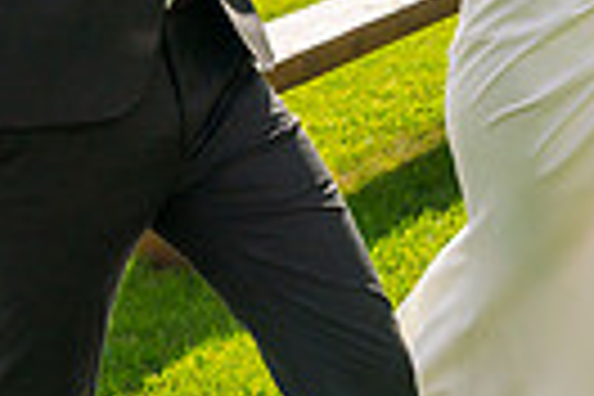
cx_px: 472
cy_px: -232
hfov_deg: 13.3
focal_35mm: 154
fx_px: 2541
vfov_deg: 8.7
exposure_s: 1/4000
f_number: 4.5
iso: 400
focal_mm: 35
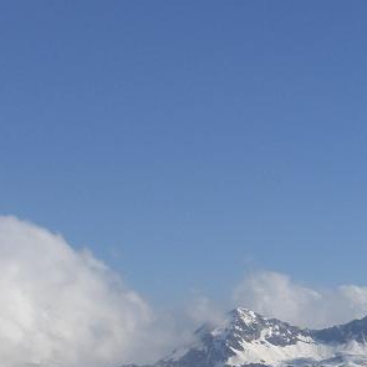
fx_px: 1691
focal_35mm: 141
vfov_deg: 12.2
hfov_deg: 12.0
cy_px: 372
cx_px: 509
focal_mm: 8.44
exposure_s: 1/400
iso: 50
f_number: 5.1
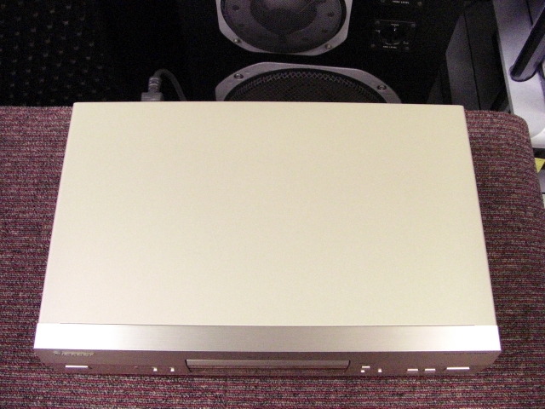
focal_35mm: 38
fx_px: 598
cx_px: 272
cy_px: 204
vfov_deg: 37.7
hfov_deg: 49.0
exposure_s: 1/60
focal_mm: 6.3
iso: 800
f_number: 3.4
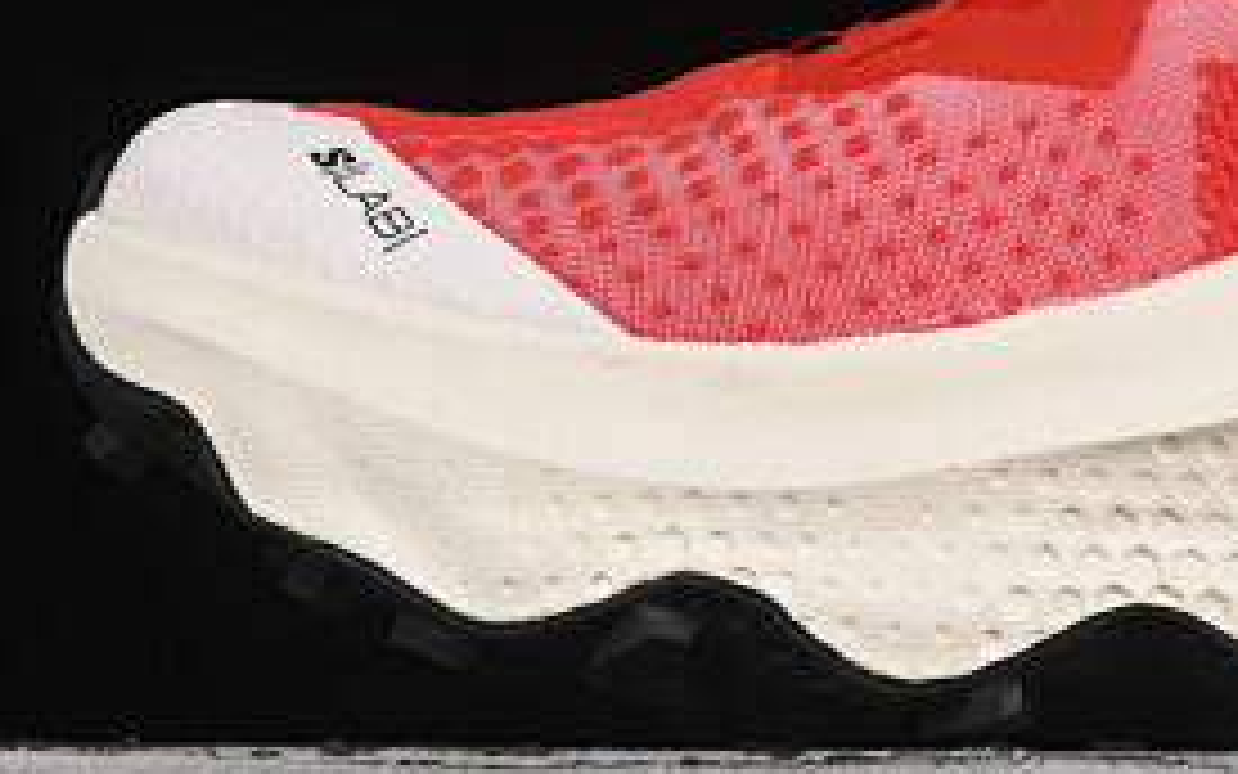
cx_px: 1369
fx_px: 7492
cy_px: 2
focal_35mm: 222
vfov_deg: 5.9
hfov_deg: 9.4
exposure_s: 1/80
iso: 160
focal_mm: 50
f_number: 8
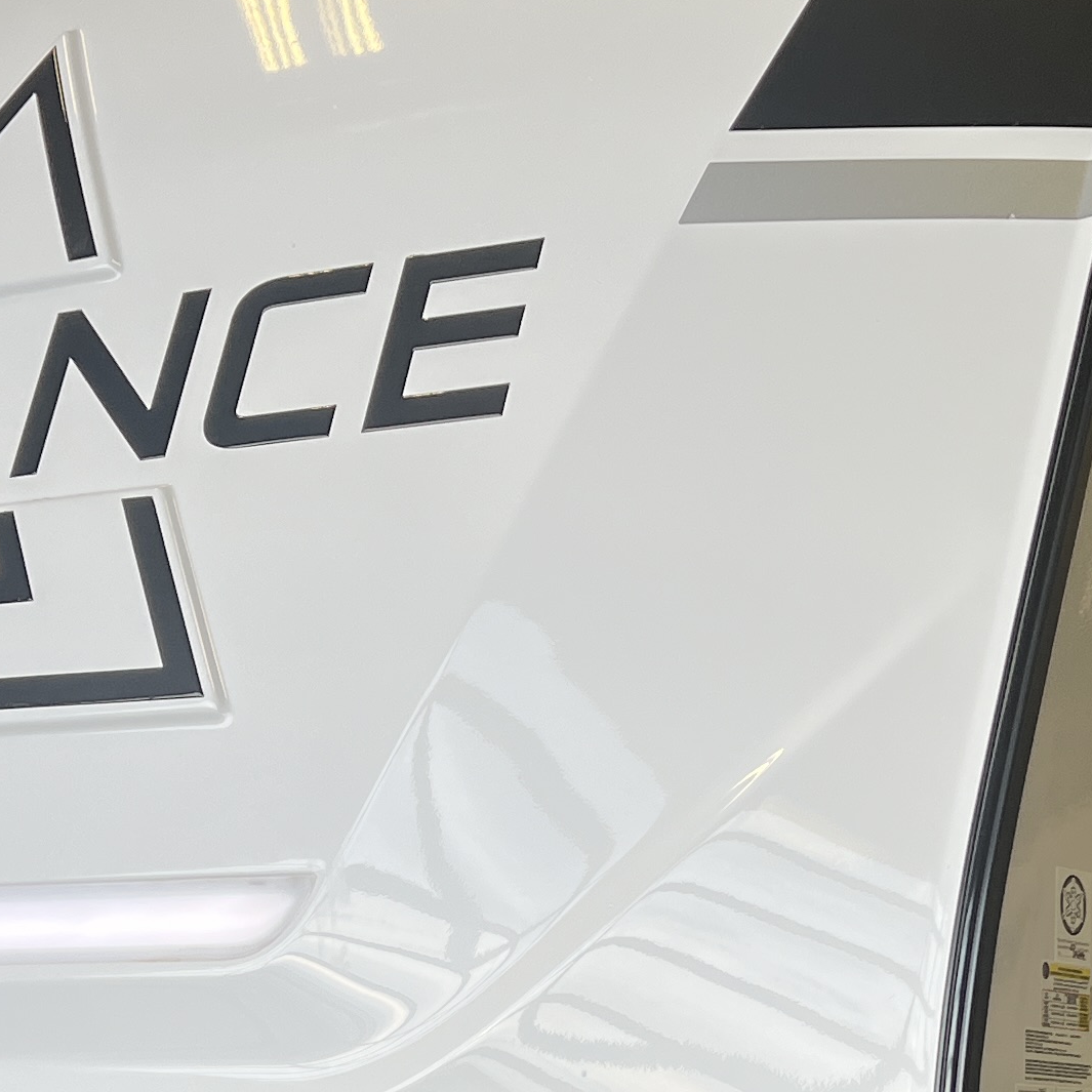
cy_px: 1133
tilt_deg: +0.3
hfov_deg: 19.9
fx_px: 3105
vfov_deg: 19.3
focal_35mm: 87
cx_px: 696
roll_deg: -1.3
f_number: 1.5
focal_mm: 5.7
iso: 50
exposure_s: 1/316
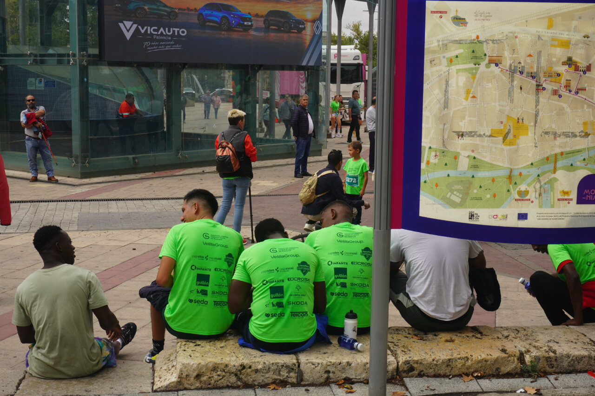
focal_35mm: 54
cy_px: 198
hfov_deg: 36.9
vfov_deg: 25.1
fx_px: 892
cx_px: 298
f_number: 11
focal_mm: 36
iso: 100
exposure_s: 1/80
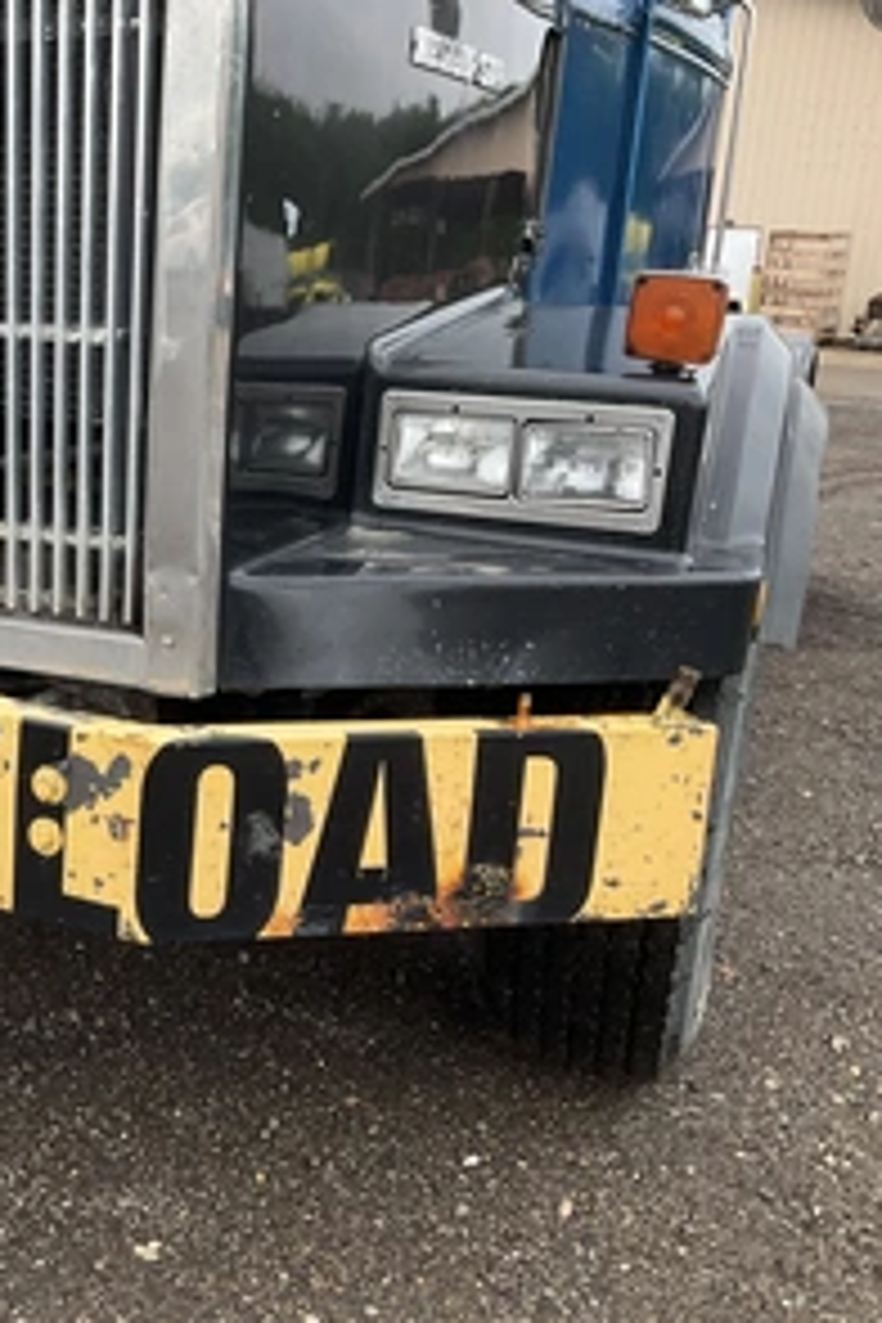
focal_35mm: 41
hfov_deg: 30.6
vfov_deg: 47.4
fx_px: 1507
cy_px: 657
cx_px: 22
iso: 16
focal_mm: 3
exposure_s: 1/122
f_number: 1.8
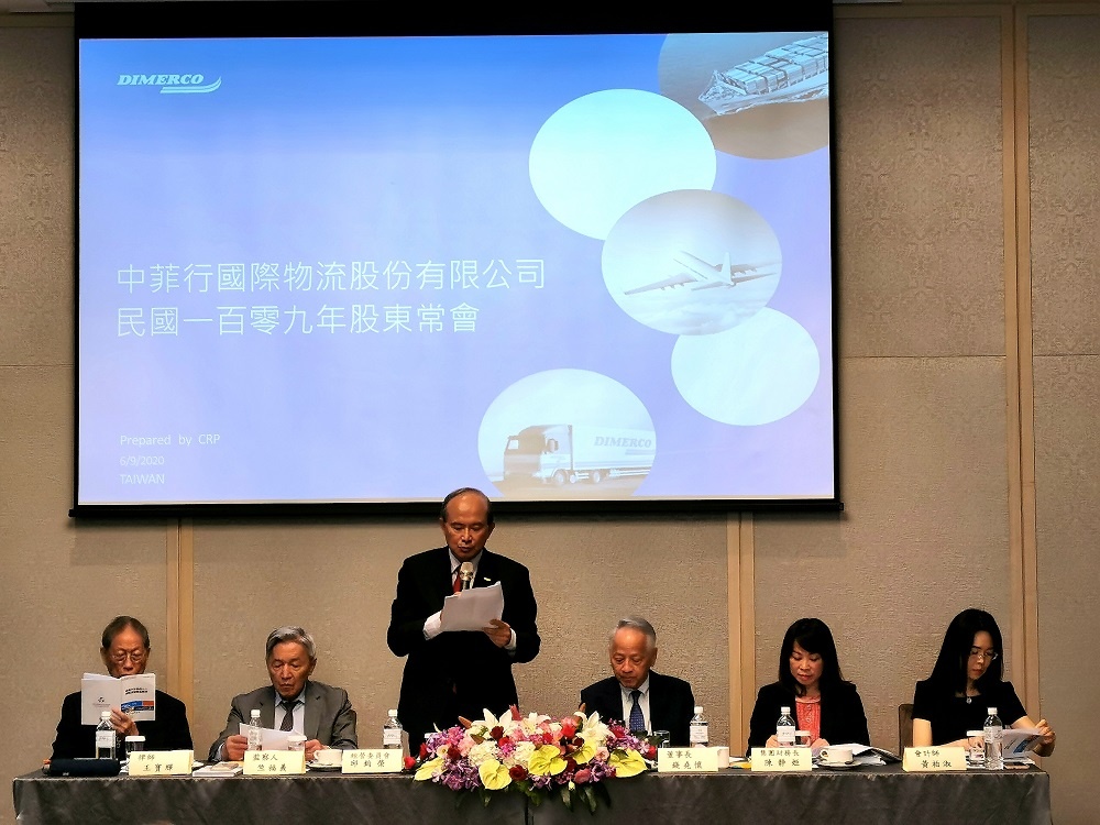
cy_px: 412
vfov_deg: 20.4
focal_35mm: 72
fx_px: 2288
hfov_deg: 27.0
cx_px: 550
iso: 50
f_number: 1.8
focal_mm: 5.58
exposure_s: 1/100
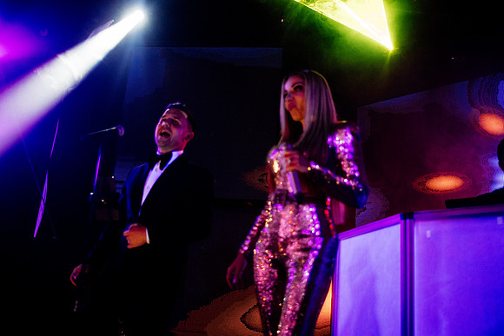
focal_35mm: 35
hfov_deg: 54.4
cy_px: 168
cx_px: 252
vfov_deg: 37.9
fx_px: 490
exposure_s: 1/250
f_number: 1.8
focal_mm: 35
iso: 4000
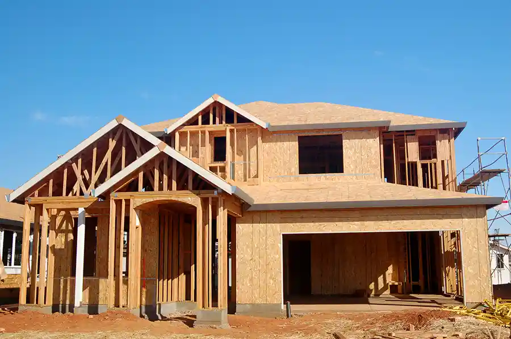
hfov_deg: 49.6
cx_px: 256
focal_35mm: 39
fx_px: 553
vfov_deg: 34.1
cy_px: 170
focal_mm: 26
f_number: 9
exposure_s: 1/200
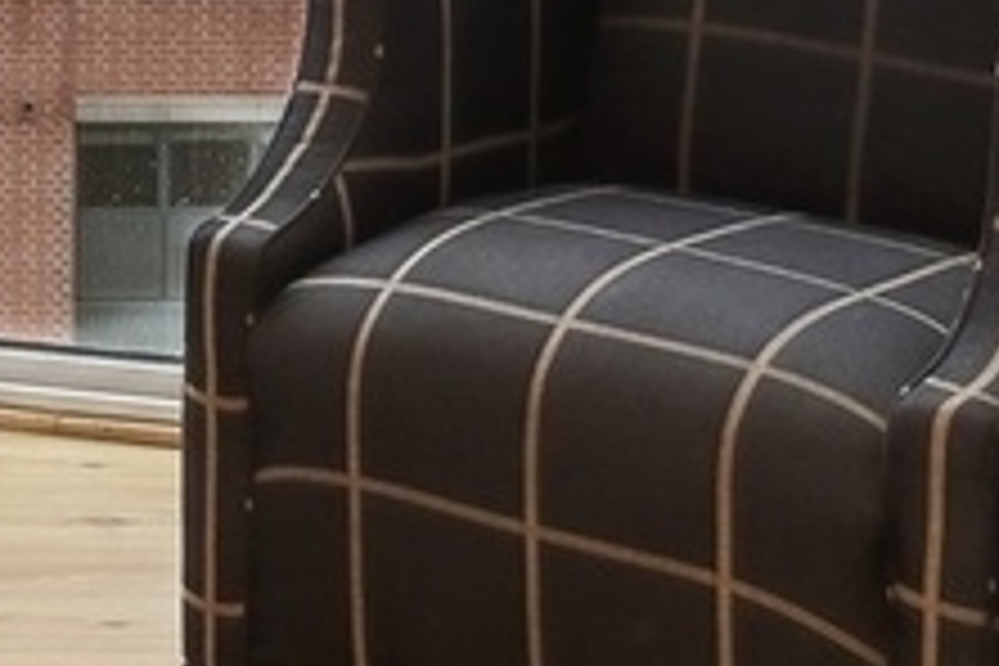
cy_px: -724
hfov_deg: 14.9
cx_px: -668
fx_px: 3441
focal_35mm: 124
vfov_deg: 10.1
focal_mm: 17
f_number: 7.1
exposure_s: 1/13
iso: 200
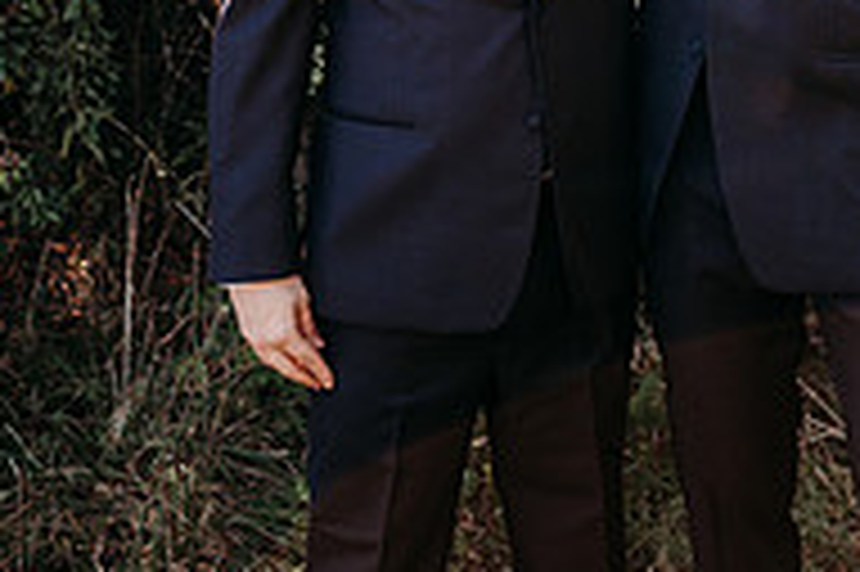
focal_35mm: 73
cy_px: -277
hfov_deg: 27.4
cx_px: 639
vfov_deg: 16.9
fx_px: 1742
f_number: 2.8
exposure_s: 1/400
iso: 125
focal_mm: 24
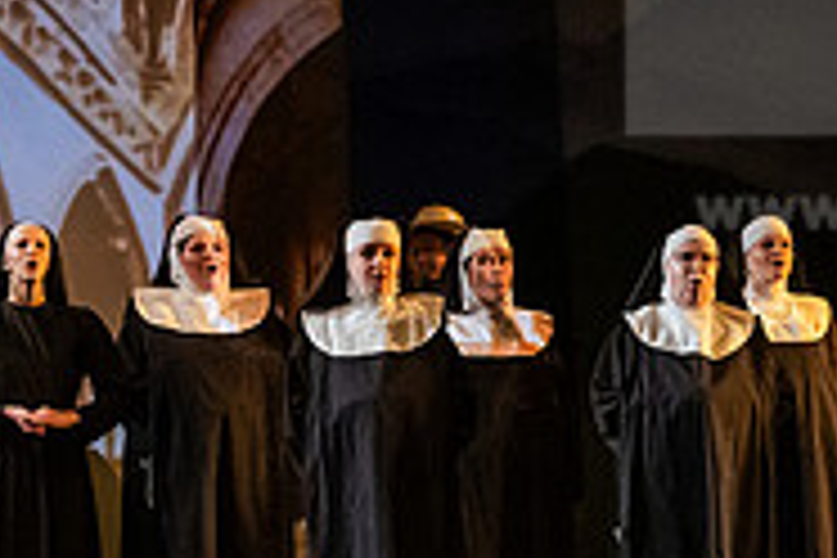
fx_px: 3487
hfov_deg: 13.7
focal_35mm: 150
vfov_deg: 9.1
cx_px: 490
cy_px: 304
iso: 6400
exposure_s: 1/125
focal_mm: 48
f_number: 3.2
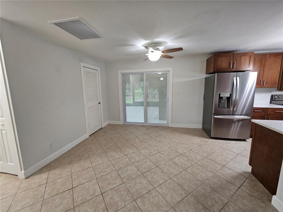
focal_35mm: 13
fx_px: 106
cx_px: 142
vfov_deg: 89.9
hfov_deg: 106.2
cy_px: 106
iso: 250
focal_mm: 2.2
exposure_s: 1/60
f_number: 2.2
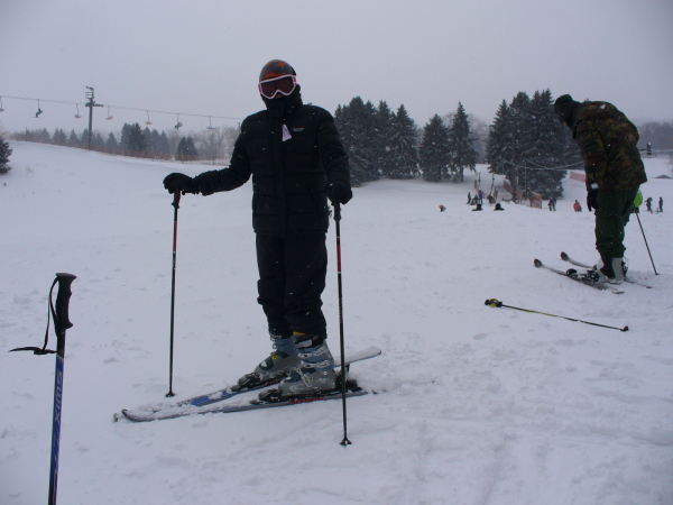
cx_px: 336
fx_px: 719
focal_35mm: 37
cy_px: 252
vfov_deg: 38.7
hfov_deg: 50.1
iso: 80
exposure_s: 1/640
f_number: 5.6
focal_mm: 6.1
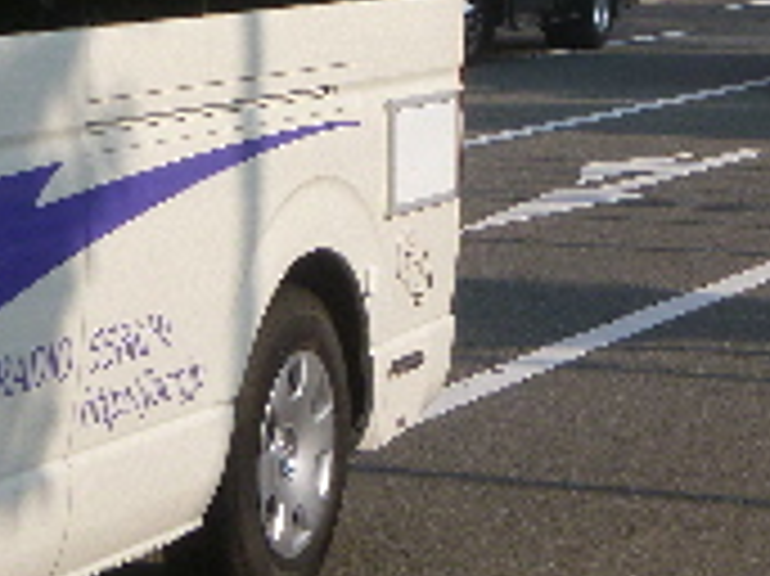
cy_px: -178
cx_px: 707
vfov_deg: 8.6
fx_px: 3779
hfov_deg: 11.6
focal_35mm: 170
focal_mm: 10.3
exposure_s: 1/800
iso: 100
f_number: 3.8
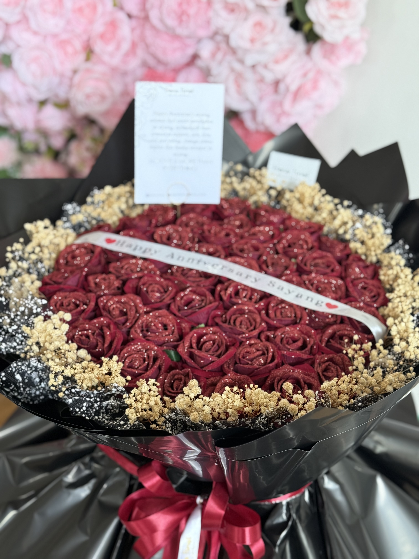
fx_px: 775
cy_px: 280
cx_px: 210
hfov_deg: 30.3
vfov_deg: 39.7
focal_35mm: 48
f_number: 1.78
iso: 250
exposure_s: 1/60
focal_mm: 6.76
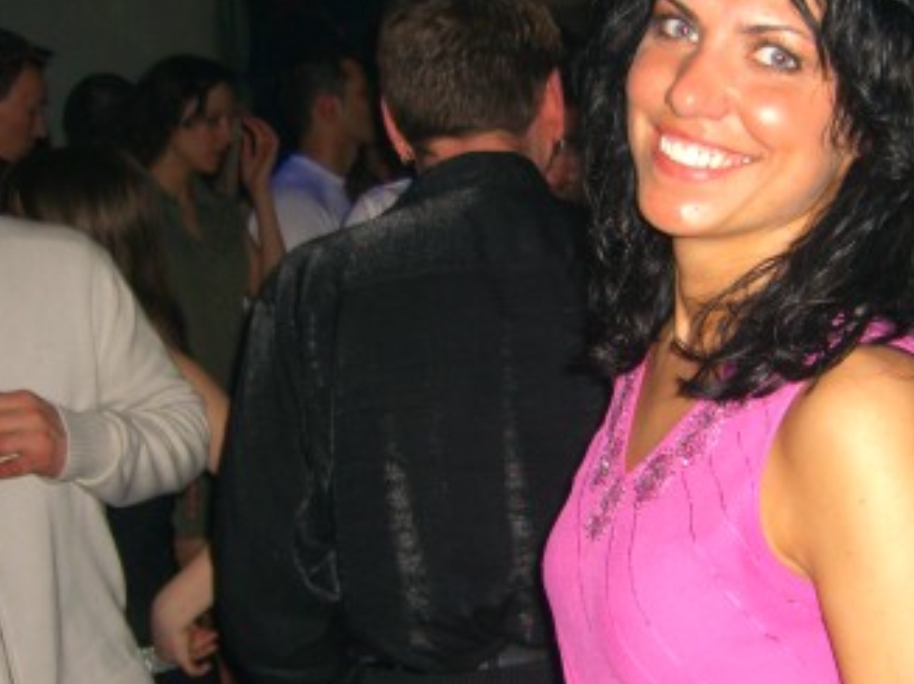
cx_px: 597
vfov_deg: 21.0
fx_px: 1847
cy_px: 390
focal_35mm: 70
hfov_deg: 27.7
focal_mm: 7.9
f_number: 2.8
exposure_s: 1/60
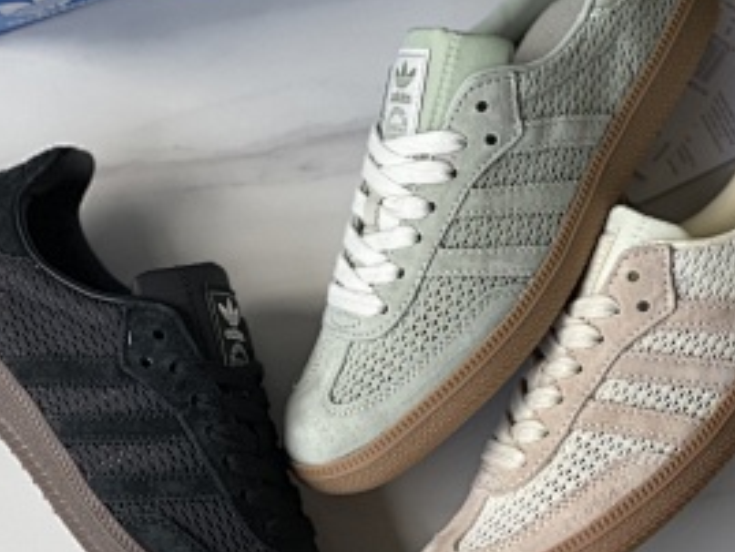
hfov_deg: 16.5
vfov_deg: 12.5
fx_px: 2528
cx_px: 421
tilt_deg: -78.7
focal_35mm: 119
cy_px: 302
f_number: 2.2
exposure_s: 1/121
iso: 64
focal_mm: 7.5
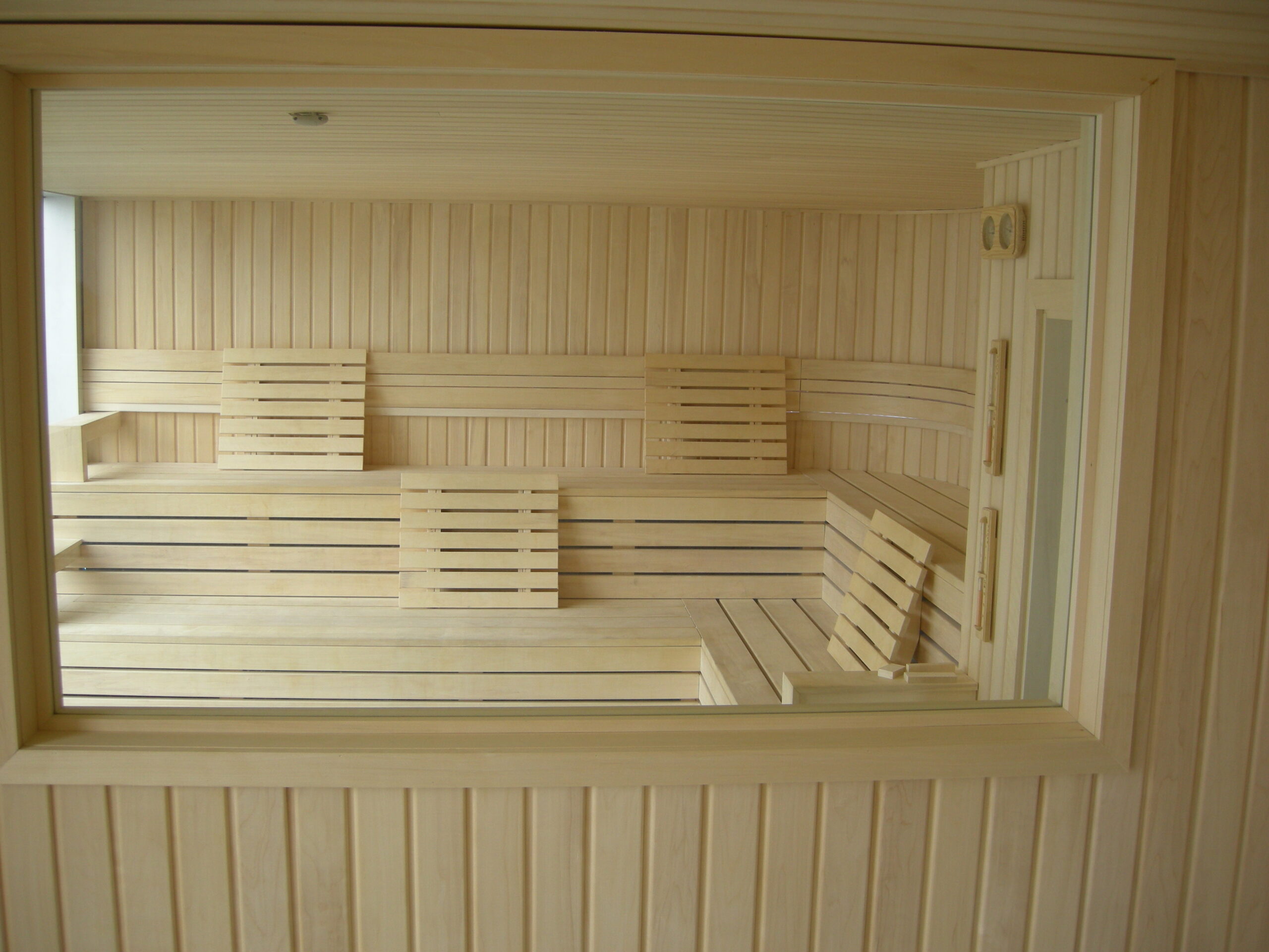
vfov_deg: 39.7
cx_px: 634
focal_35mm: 36
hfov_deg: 51.4
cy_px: 476
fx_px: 1320
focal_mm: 7.5
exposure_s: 1/53.3
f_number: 2.7
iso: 70
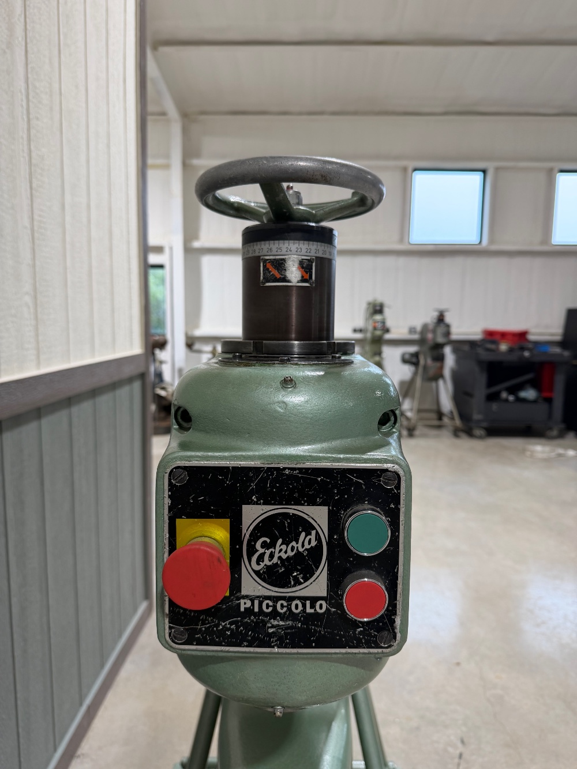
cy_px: 384
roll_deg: -1.2
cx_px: 288
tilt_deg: -7.8
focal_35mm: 24
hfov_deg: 56.8
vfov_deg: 71.6
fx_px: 534
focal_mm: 6.76
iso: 100
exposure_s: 1/120
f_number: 1.78
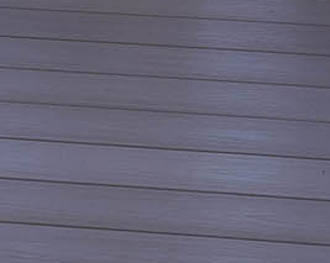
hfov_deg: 8.8
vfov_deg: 6.5
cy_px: -645
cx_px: -329
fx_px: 2019
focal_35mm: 207
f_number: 6.3
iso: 250
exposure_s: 1/160
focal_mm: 26.5
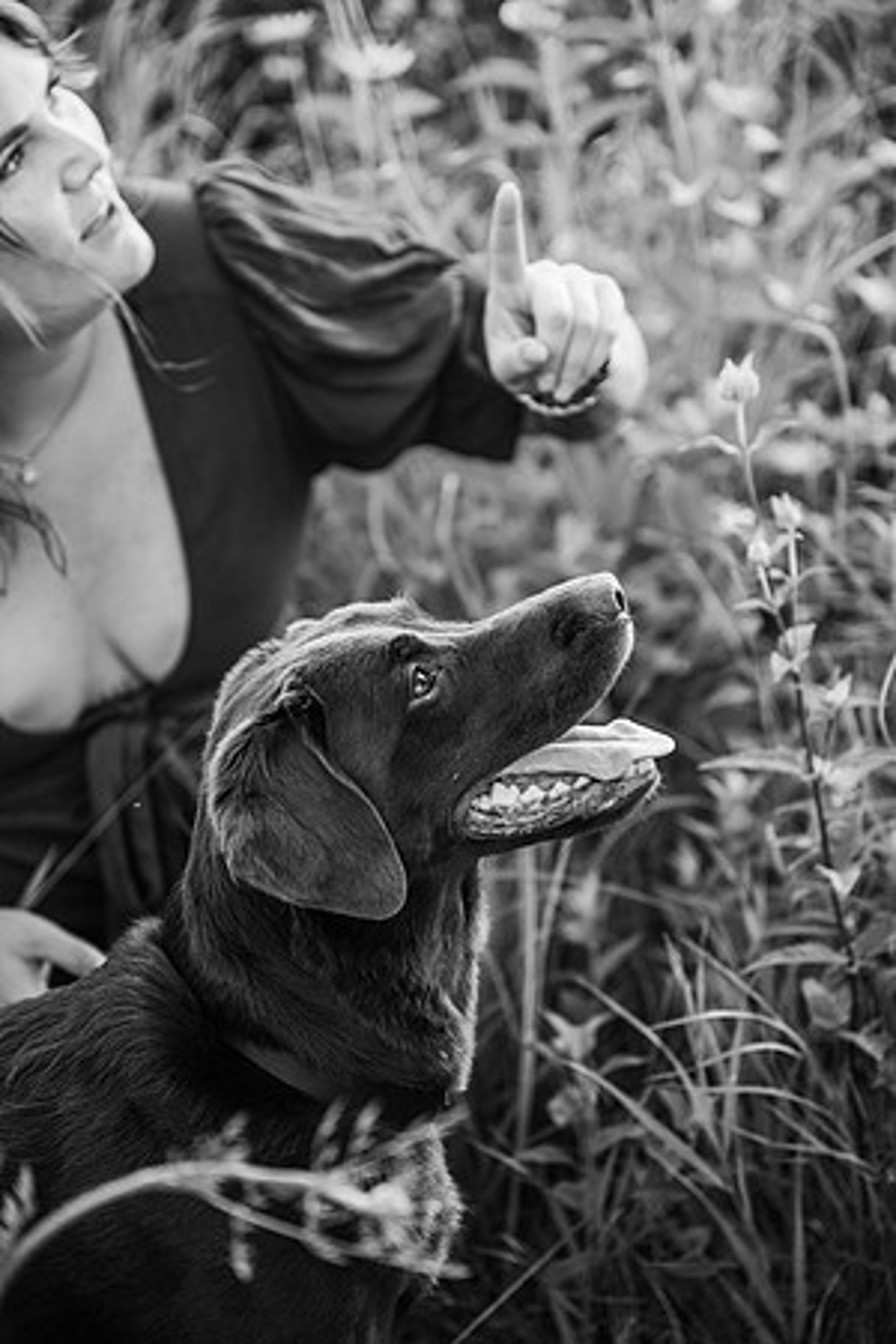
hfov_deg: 19.5
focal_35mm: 70
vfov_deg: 28.8
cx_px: 448
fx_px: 2613
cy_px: 672
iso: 320
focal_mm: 70
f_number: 3.2
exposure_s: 1/500
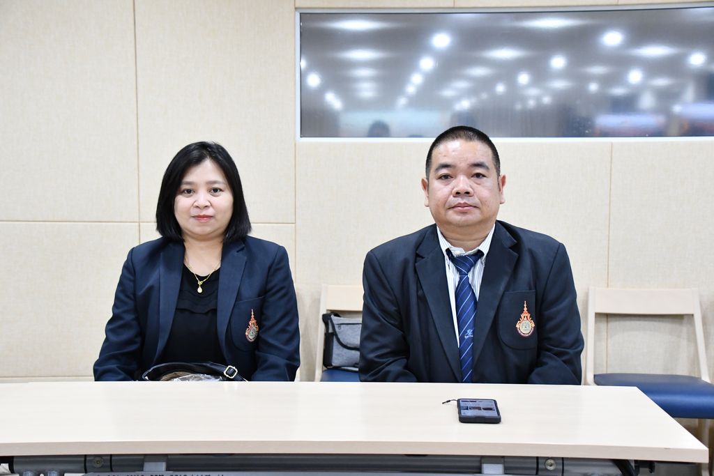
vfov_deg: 23.8
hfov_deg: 35.0
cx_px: 357
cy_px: 238
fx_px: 1131
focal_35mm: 57
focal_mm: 38
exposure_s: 1/125
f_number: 4.2
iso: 3200
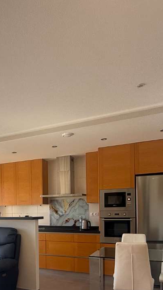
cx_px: 26
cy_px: 217
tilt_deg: -1.4
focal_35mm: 32
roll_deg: +0.5
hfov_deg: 35.2
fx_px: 246
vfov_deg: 58.0
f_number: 2.2
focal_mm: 2.22
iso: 64
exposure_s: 1/241
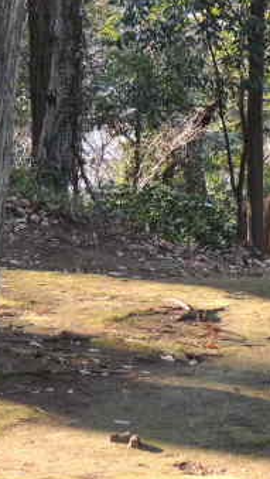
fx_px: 1831
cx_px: 252
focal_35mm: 144
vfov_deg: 14.9
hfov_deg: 8.4
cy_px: 201
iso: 100
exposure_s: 1/40
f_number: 3.9
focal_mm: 12.4
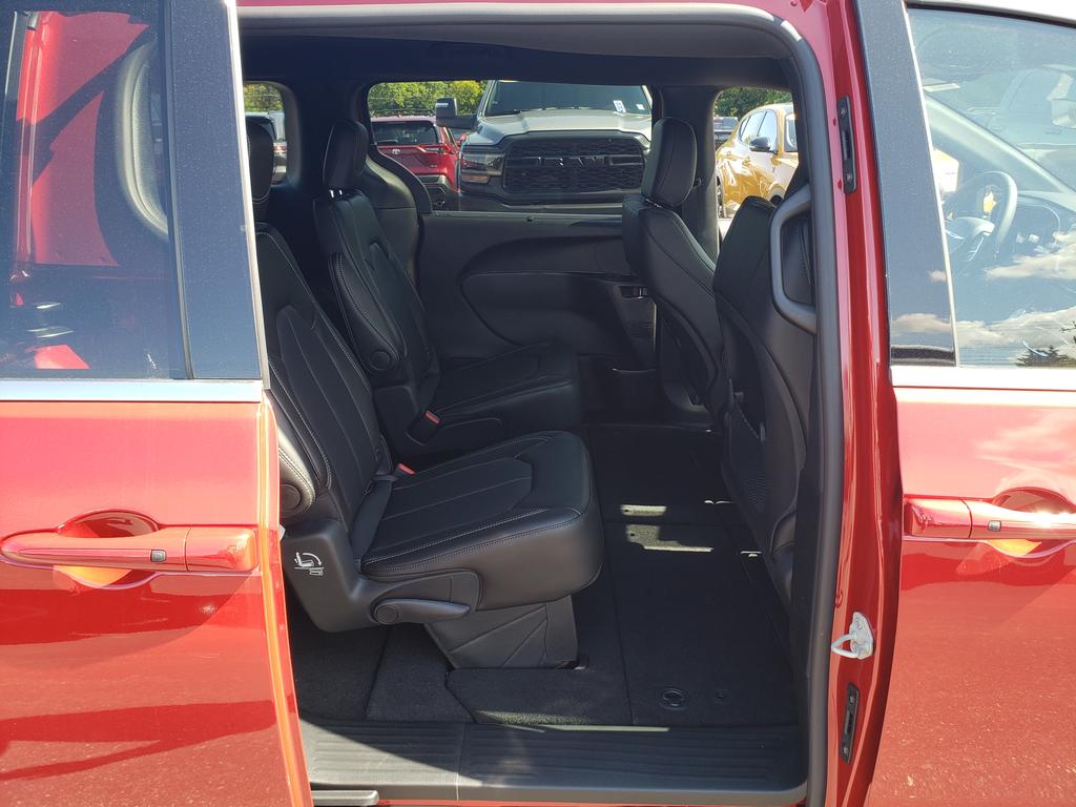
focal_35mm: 26
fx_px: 808
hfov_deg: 67.3
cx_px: 538
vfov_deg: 53.1
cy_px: 404
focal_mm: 4.3
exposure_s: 1/122
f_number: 2.4
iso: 50
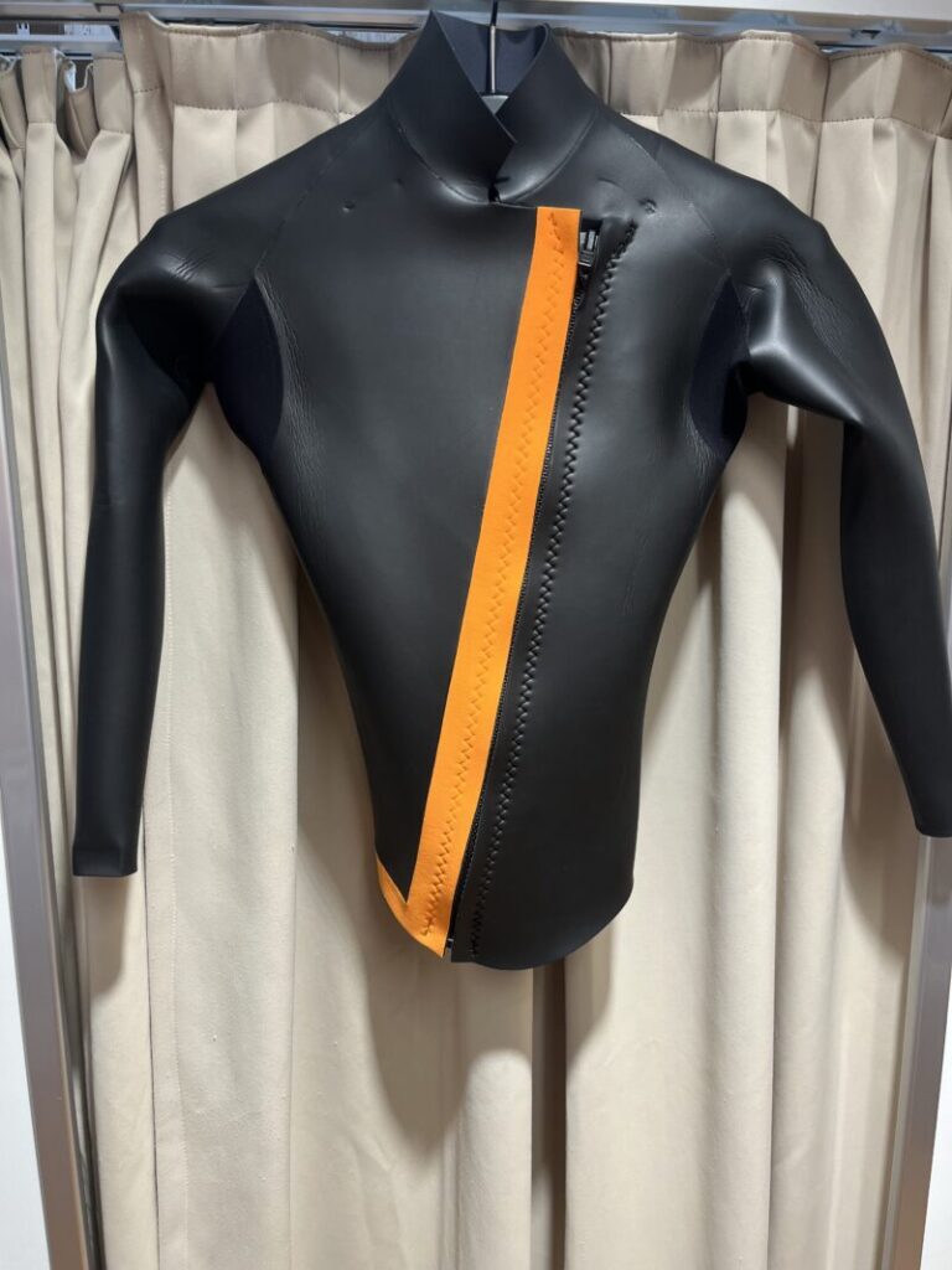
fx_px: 953
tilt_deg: -10.2
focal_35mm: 26
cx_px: 476
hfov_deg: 53.1
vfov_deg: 67.3
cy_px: 635
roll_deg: +0.7
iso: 80
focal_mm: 5.1
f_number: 1.6
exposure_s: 1/100
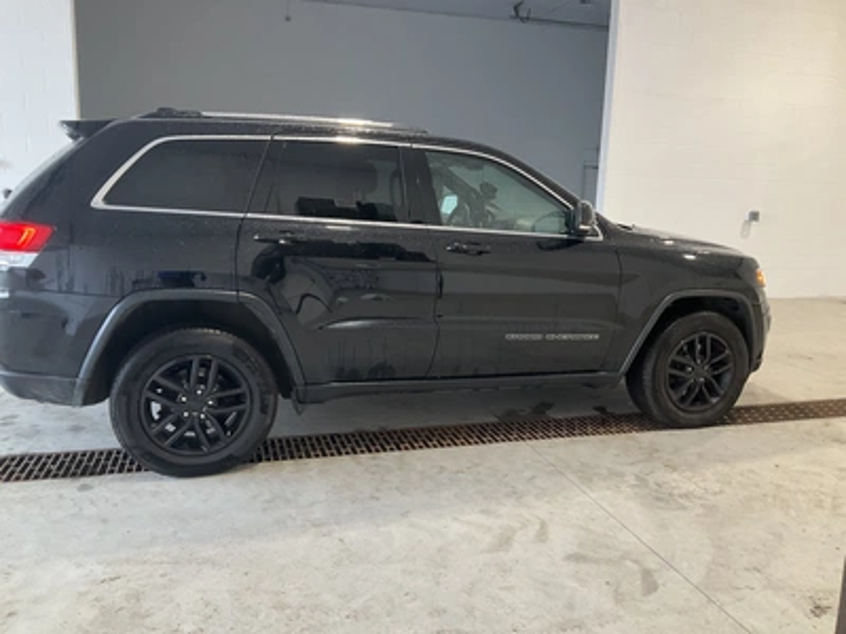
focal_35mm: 29
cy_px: 317
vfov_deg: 48.2
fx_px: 709
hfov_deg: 61.7
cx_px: 423
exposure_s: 1/63
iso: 64
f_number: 1.8
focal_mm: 3
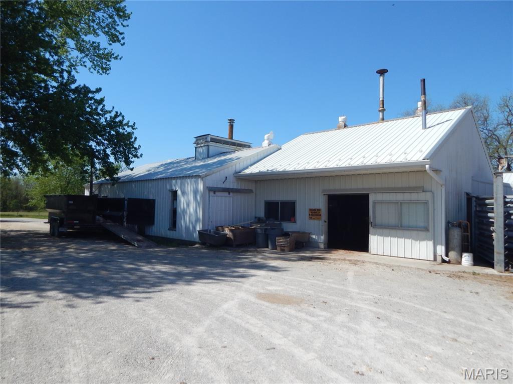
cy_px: 192
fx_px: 326
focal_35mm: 22
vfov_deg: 61.1
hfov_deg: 76.4
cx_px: 256
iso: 125
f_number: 6
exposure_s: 1/800
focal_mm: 4
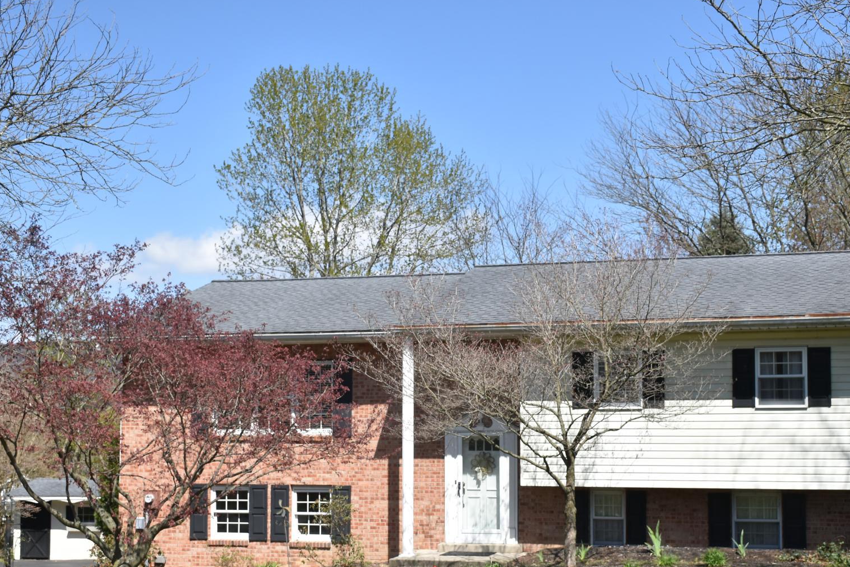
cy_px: 378
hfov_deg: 37.4
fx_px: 1251
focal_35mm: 53
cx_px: 486
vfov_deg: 25.4
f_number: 6.3
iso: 400
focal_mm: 26
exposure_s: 1/1600
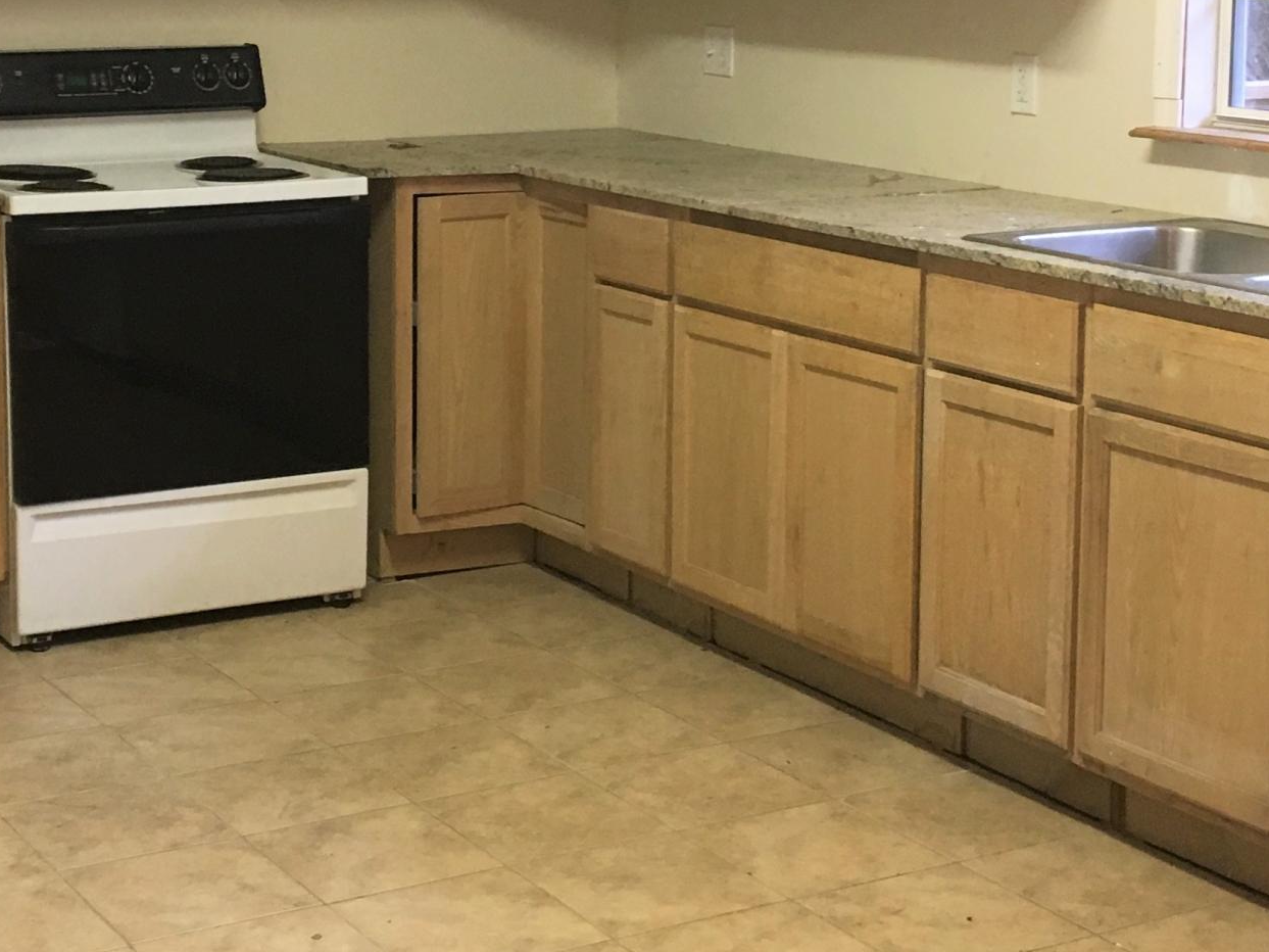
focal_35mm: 70
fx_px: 2566
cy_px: 230
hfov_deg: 27.6
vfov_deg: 20.8
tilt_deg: -6.9
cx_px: 443
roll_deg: +0.4
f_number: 2.2
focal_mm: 4.15
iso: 100
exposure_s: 1/30
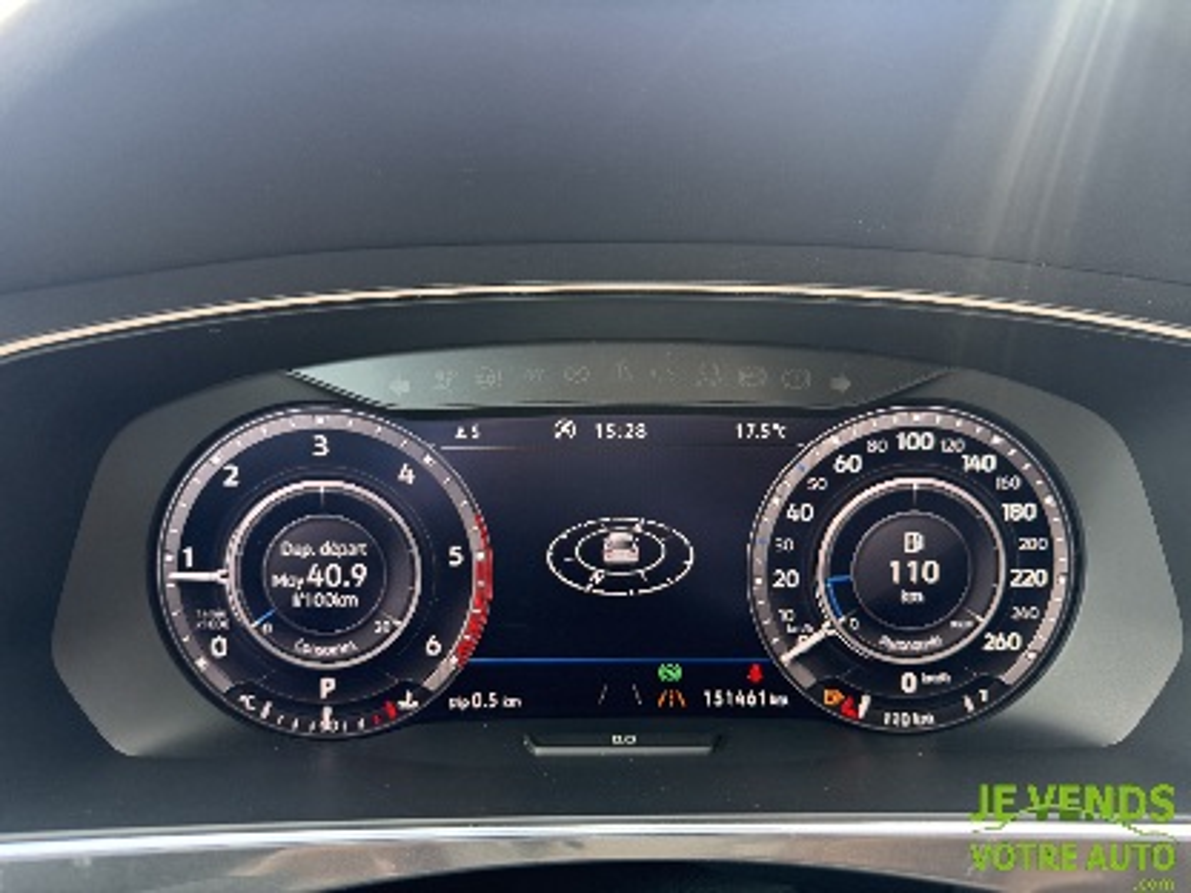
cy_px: 446
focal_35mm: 24
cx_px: 596
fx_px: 826
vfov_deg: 56.8
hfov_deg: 71.6
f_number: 1.78
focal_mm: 6.76
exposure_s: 1/84
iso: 160
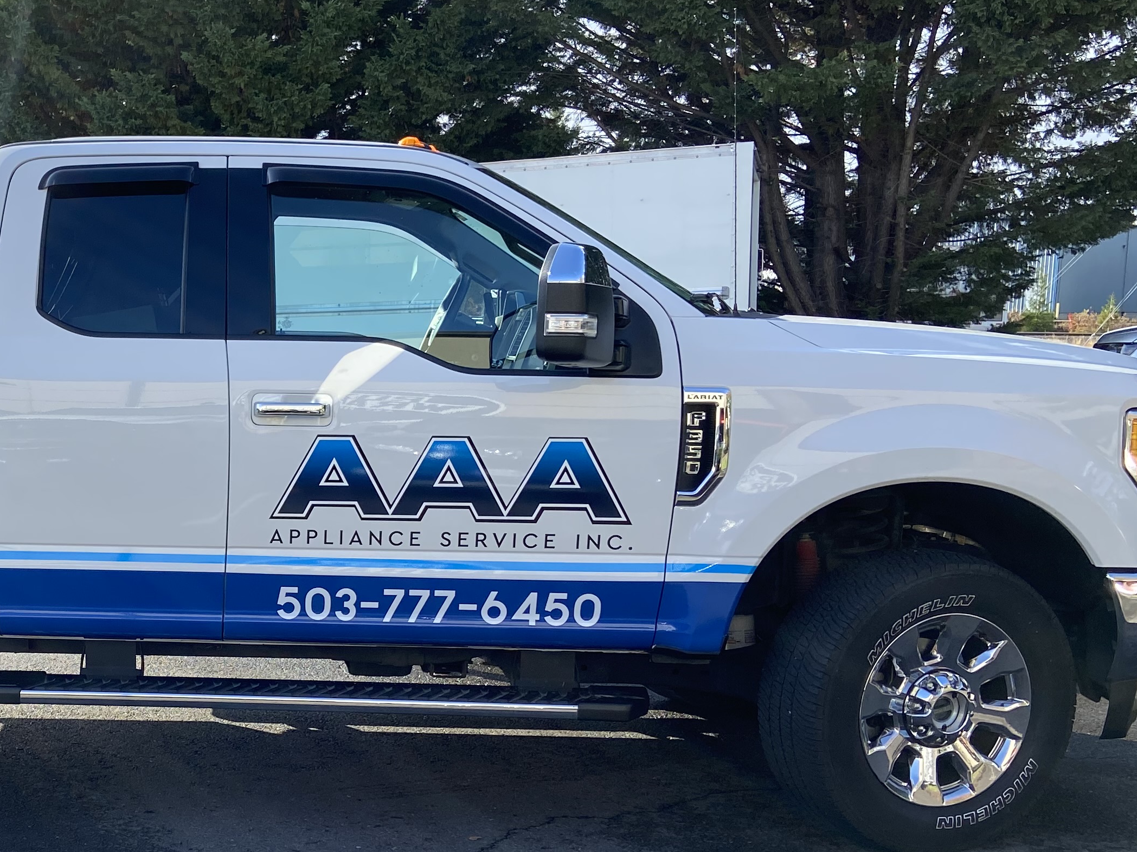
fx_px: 1642
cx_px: 128
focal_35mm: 50
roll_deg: -0.8
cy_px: 538
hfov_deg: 36.0
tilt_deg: -9.2
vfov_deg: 29.0
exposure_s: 1/1082
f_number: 1.8
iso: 32
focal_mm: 4.25
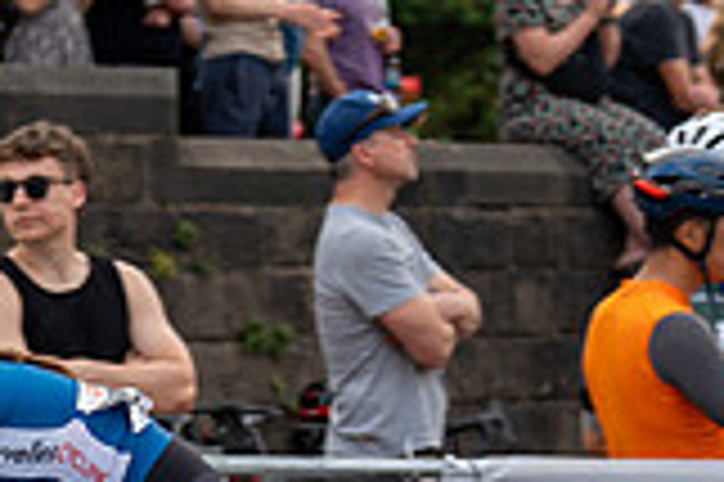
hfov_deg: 7.8
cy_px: 421
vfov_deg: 5.3
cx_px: -193
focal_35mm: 260
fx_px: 5223
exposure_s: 1/1000
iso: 500
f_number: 3.5
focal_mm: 70
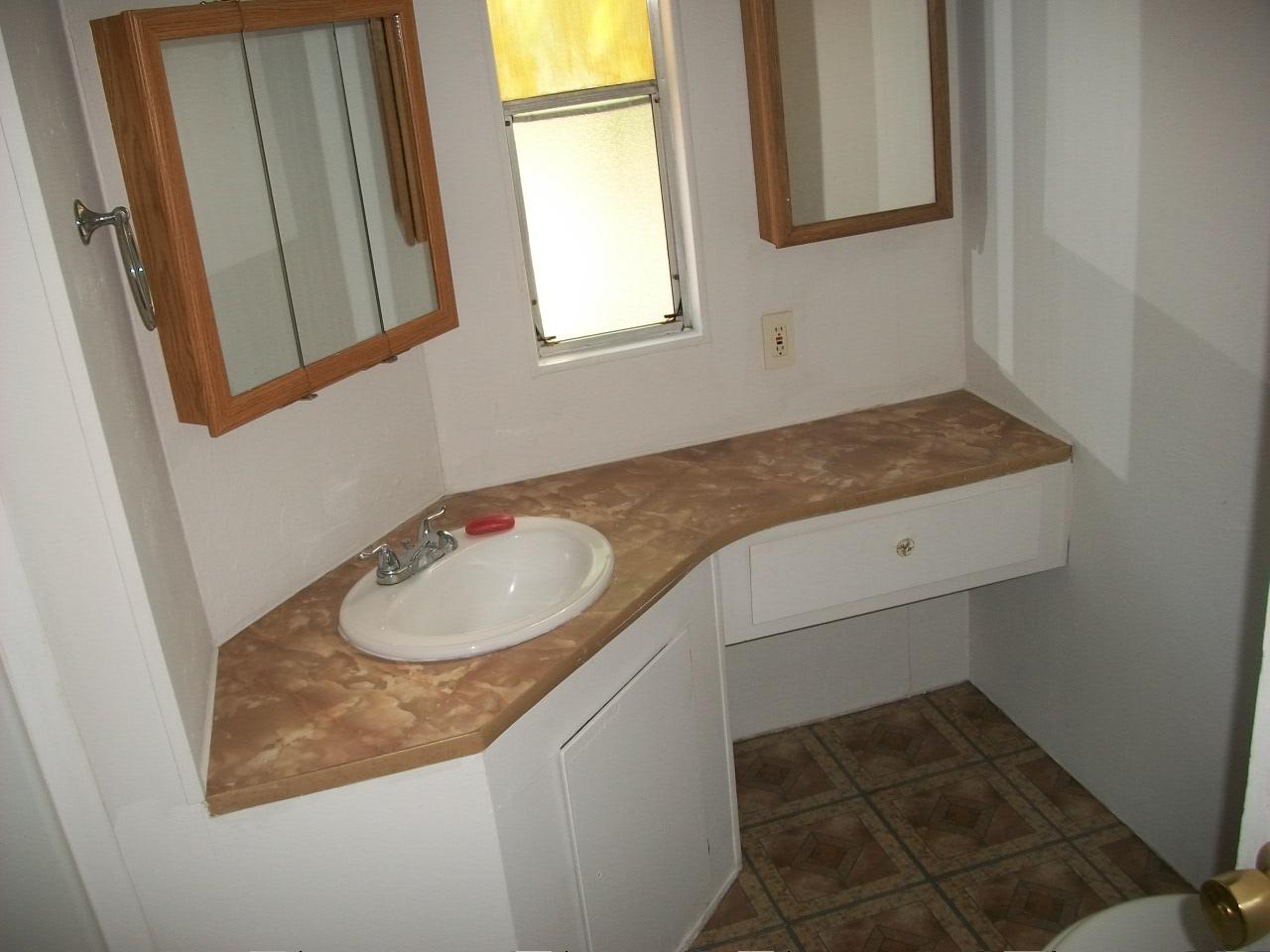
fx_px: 1174
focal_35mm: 32
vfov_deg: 44.2
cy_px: 476
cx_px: 635
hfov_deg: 56.8
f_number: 2.9
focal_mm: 5.7
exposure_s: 1/30
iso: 80
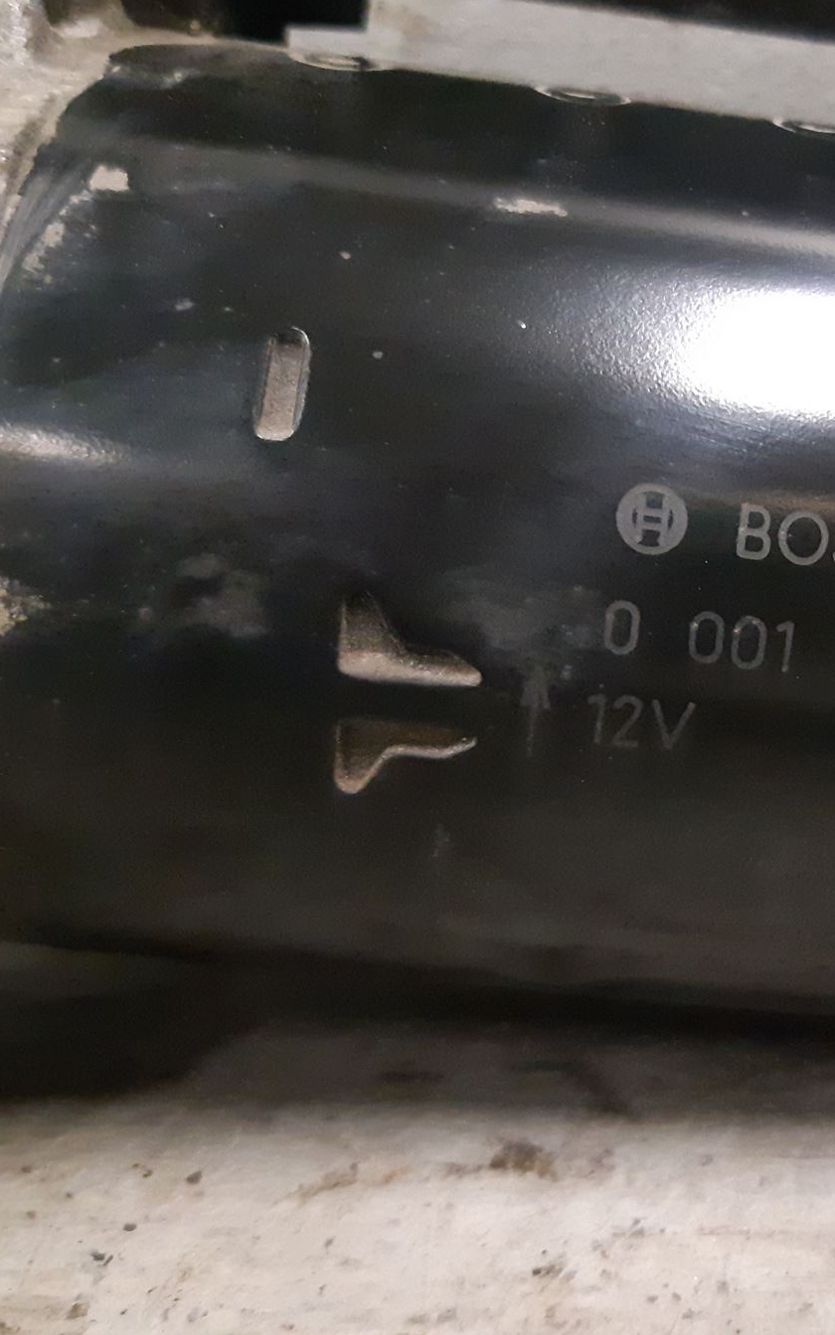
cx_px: 852
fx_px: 1529
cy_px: 656
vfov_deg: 47.2
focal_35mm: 42
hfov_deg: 28.5
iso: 800
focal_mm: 3.93
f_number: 1.7
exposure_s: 1/100
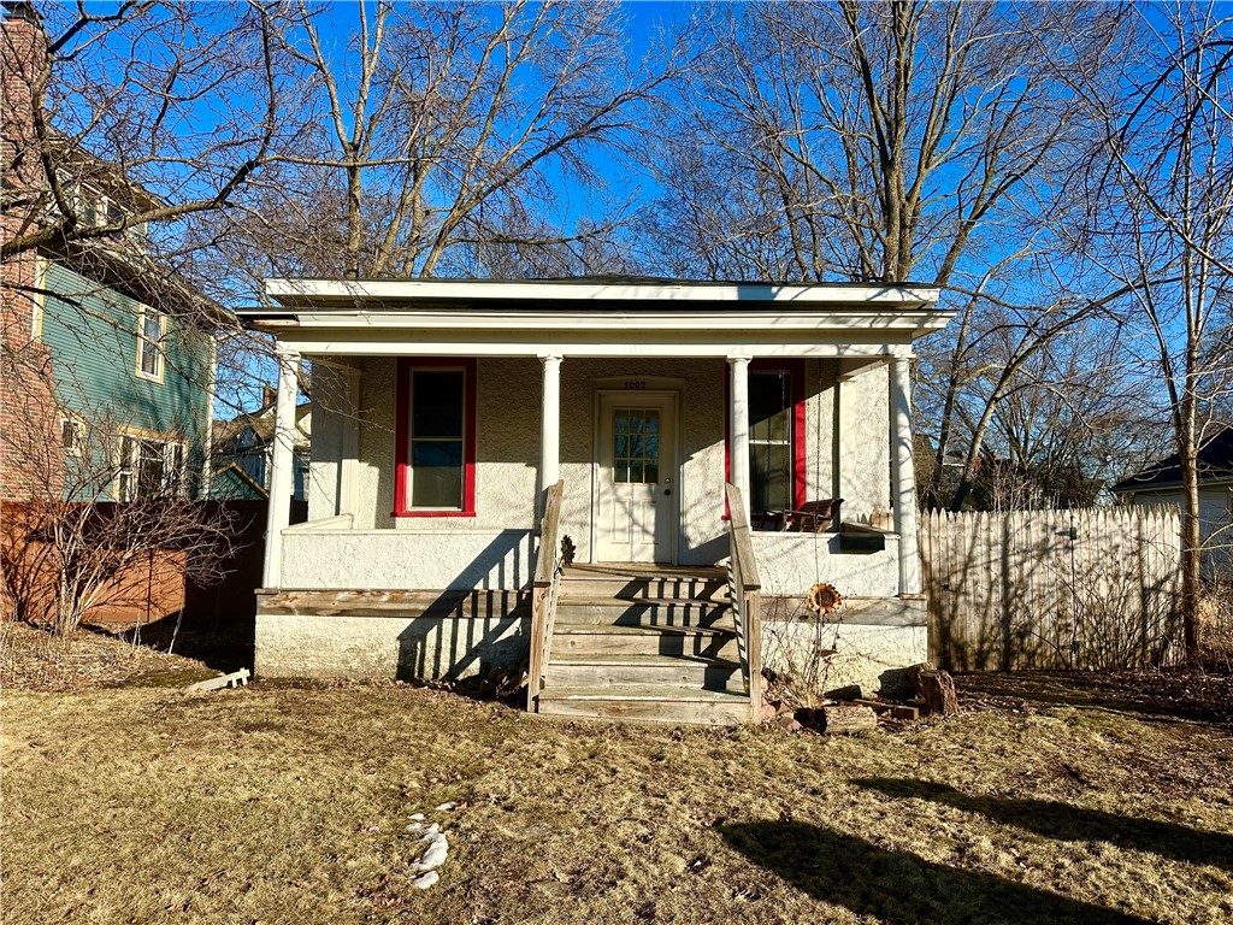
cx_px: 616
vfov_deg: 56.8
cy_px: 462
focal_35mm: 24
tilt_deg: +4.2
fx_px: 855
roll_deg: -1.1
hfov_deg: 71.6
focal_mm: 6.86
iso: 80
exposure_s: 1/4016
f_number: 1.78
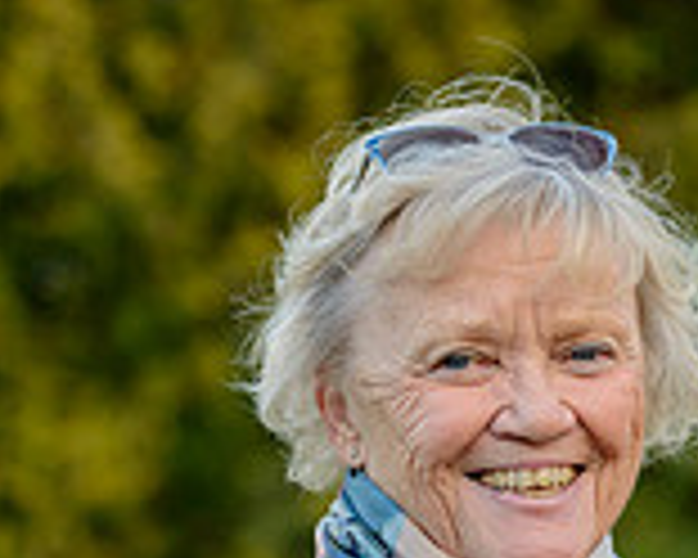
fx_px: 8139
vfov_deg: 3.9
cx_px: 1301
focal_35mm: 394
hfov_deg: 4.8
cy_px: 578
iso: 400
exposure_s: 1/250
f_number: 4.8
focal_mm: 112
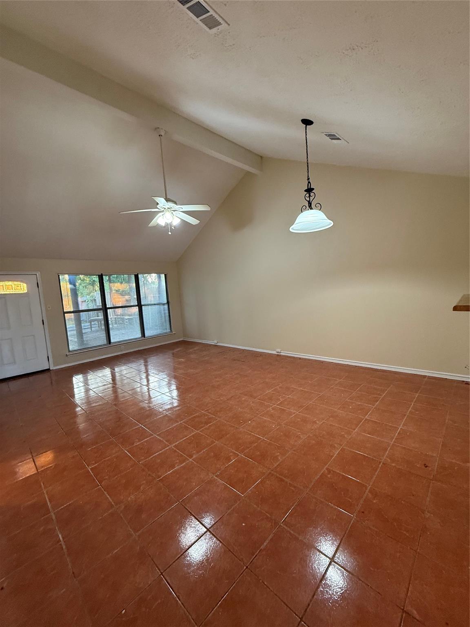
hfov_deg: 85.7
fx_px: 253
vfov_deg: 102.1
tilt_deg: -4.0
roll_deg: +4.3
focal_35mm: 14
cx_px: 235
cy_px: 314
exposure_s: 1/60
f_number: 2.2
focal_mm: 2.22
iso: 400
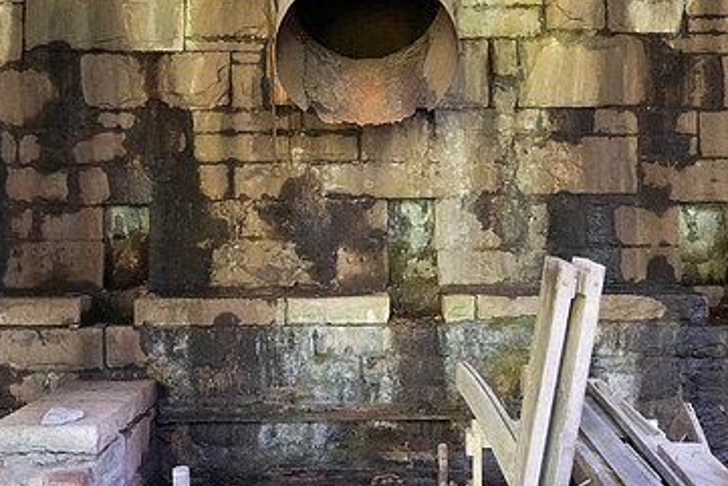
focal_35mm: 45
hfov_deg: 43.6
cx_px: 365
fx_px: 910
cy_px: 243
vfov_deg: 29.9
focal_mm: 28
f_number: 2.8
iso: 6400
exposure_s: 1/50
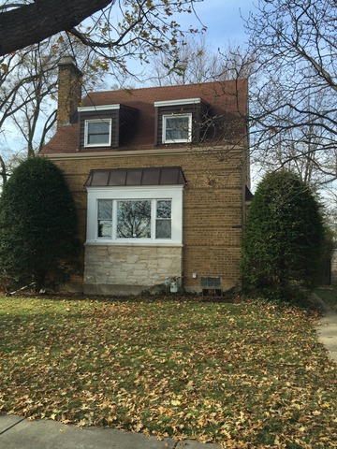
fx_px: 376
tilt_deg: +6.2
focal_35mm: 29
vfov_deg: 61.7
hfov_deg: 48.2
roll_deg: -1.8
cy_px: 224
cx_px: 168
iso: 32
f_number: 2.2
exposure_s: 1/842
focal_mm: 4.15
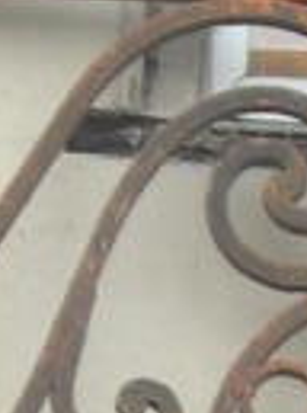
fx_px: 8236
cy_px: 1217
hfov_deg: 2.1
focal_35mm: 693
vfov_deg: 2.8
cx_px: 397
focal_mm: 14.3
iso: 70
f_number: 5.1
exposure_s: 1/118
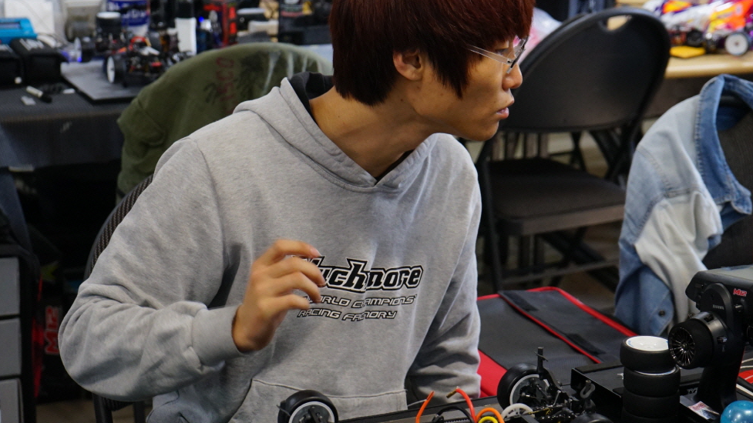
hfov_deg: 26.2
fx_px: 1617
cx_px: 379
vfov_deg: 14.9
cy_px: 239
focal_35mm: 81
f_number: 5.6
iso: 1600
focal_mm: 59
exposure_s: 1/80
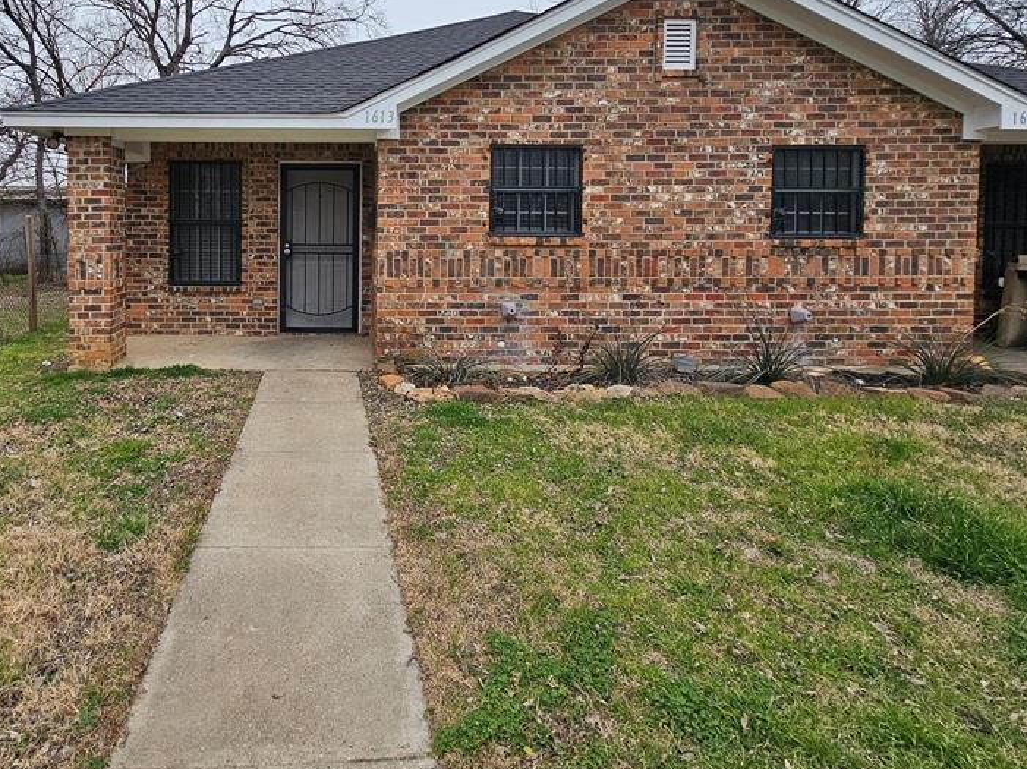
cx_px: 340
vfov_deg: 66.6
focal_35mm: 19
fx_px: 563
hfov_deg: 81.8
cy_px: 250
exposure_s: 1/1070
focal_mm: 2.2
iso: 50
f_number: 2.2
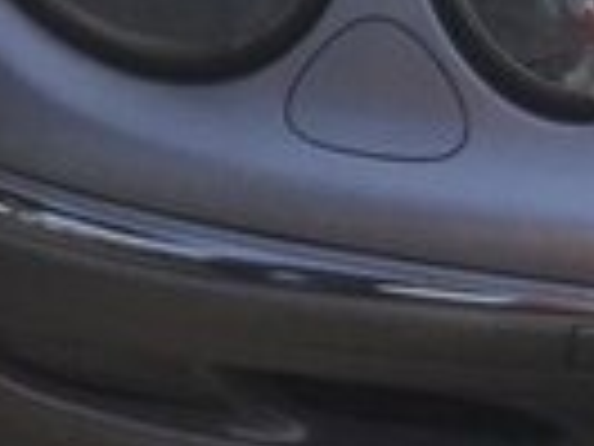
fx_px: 2488
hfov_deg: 11.5
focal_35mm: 145
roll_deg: -13.3
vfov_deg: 9.6
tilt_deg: -24.3
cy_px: -421
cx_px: 1372
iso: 32
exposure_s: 1/2475
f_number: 2.2
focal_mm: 4.15
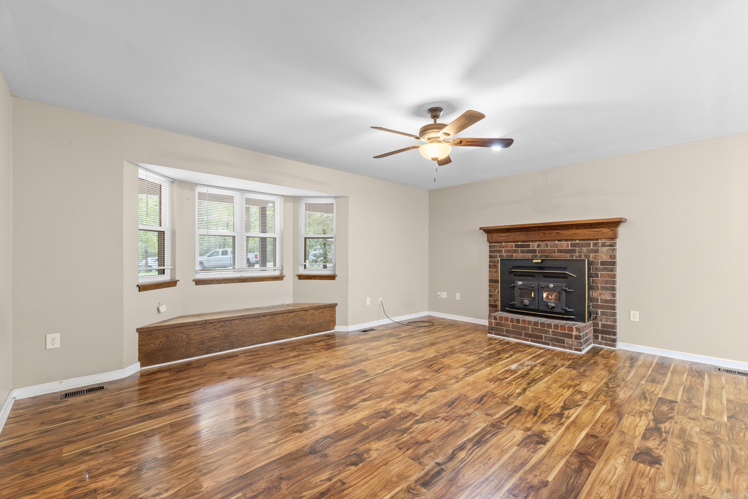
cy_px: 250
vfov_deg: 77.3
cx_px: 374
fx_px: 312
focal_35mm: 15
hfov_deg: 100.4
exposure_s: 1
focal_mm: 10
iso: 400
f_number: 7.1
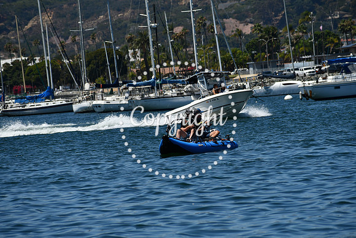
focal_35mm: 285
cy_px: 119
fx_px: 2819
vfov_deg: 4.8
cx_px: 178
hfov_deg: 7.2
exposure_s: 1/1600
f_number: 7.1
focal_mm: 190
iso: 200
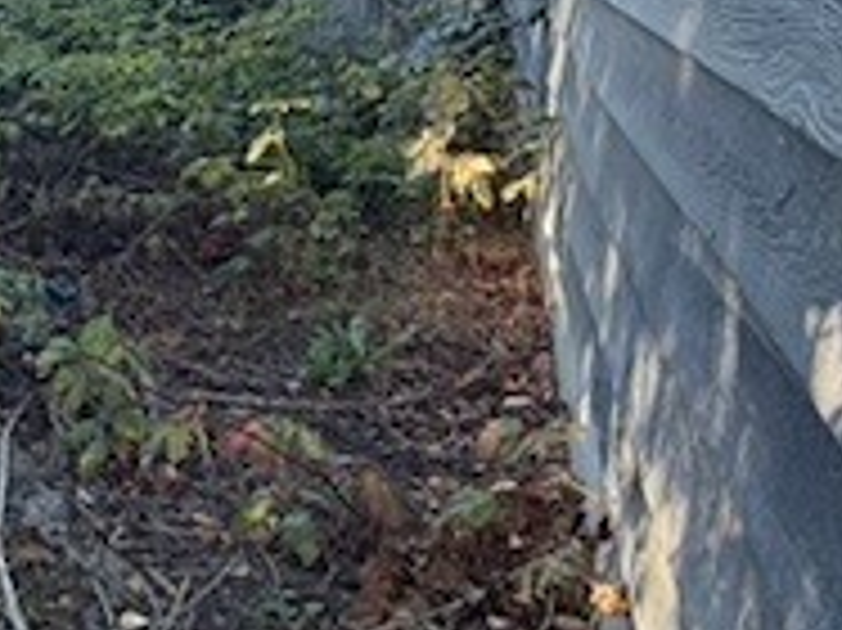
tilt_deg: -13.8
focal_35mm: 48
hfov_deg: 32.9
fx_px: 1167
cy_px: 225
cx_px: -158
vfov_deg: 30.1
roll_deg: +2.4
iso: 125
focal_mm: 2.22
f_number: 2.2
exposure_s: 1/121
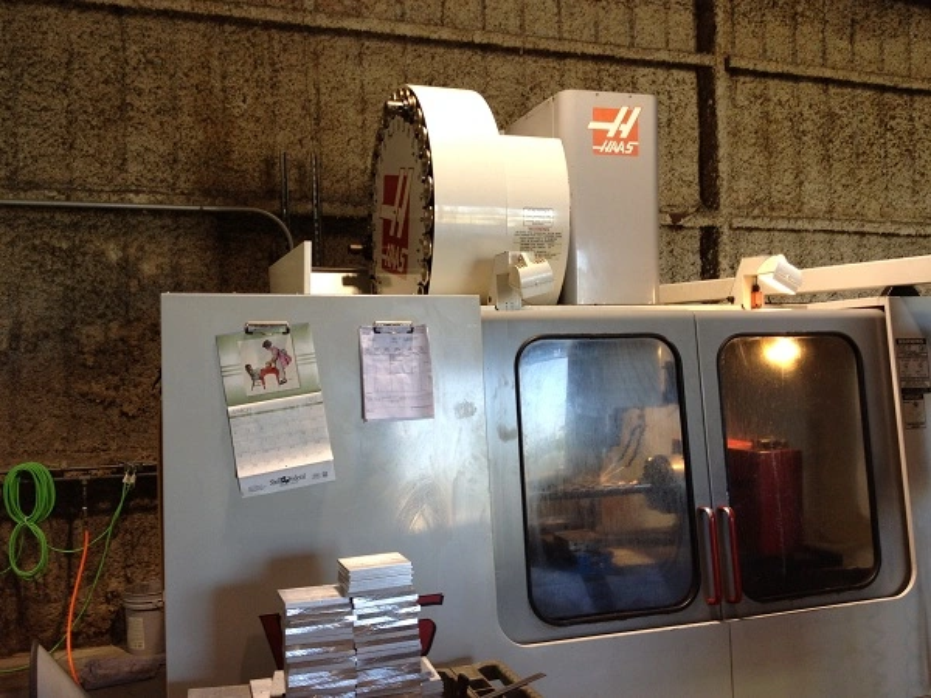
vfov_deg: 40.7
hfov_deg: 52.6
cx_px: 466
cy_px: 349
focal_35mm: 35
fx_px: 941
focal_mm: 4.28
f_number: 2.4
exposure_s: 1/40
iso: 64
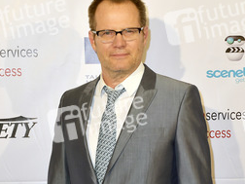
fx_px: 432
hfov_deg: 31.7
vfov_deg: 23.3
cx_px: 126
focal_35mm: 61
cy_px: 168
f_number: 4.5
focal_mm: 40
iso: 400
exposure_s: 1/320
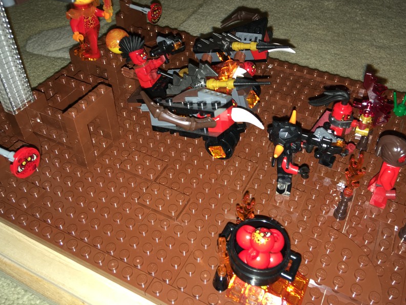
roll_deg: -0.6
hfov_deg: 55.3
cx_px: 214
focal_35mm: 33
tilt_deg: -43.5
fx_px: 387
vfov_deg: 42.8
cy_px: 133
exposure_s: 1/20
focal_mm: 4.15
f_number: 2.2
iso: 25
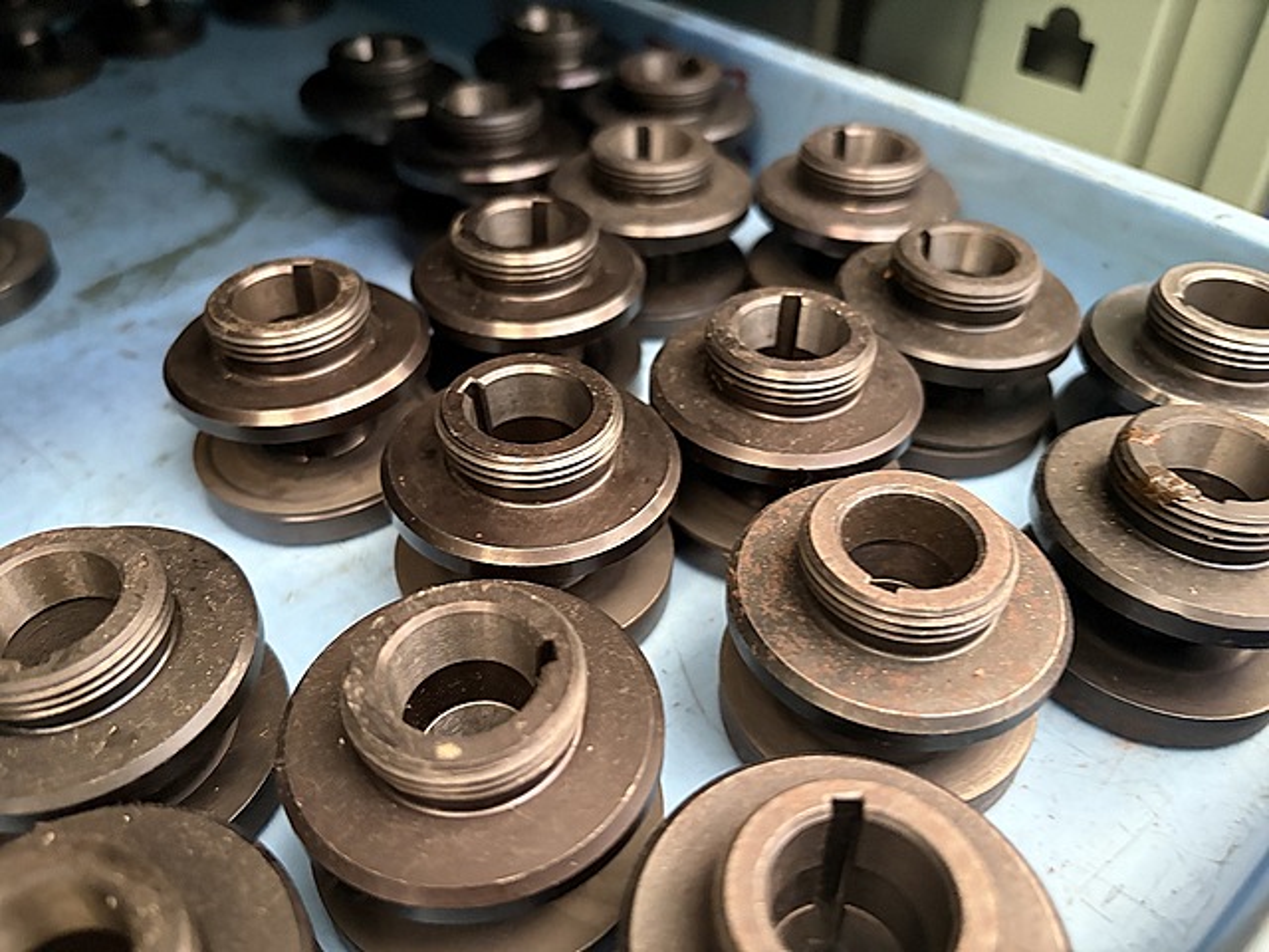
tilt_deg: -43.1
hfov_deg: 67.3
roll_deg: +0.0
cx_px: 634
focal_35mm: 26
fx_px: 953
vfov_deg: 53.1
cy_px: 476
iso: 640
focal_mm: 5.96
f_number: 1.6
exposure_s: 1/40
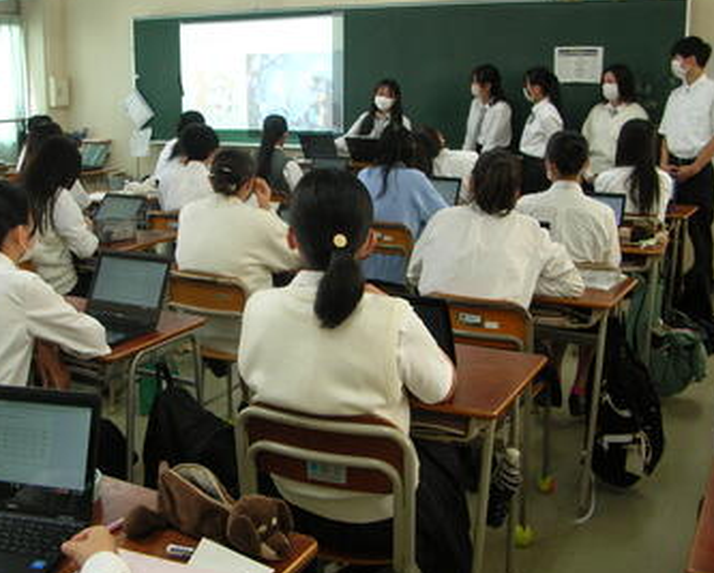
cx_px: 300
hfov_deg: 44.6
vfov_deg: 36.5
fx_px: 867
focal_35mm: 41
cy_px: 290
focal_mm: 5.8
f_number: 2.8
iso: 50
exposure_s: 1/14.6
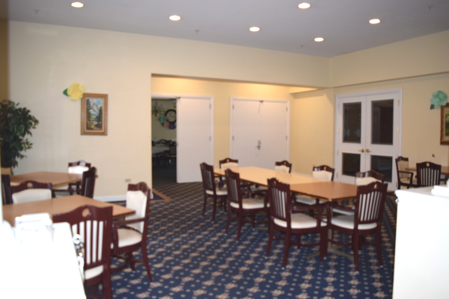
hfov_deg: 67.4
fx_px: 337
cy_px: 150
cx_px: 224
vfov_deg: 47.9
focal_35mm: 27
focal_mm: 18
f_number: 3.5
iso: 800
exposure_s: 1/60
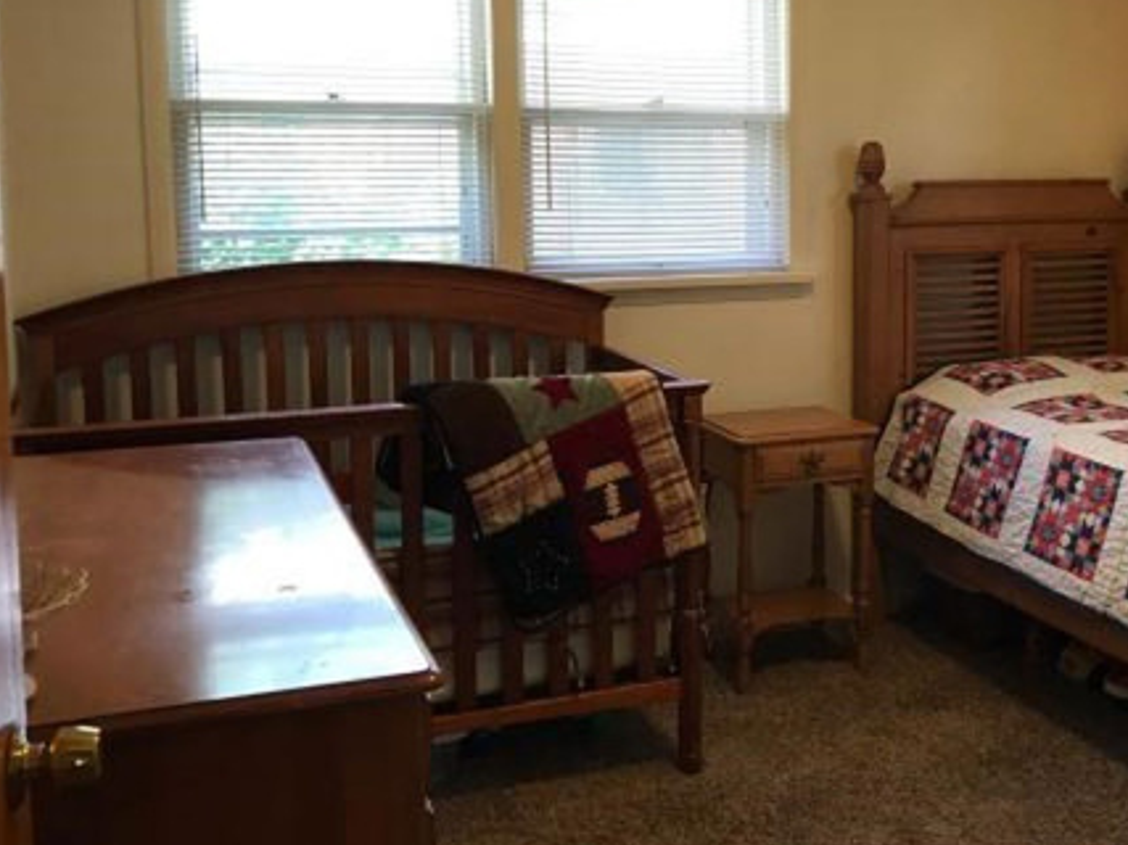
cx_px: 769
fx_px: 1368
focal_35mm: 42
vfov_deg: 34.1
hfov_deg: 44.0
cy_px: 293
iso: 40
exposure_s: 1/24
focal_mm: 3.99
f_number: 1.8
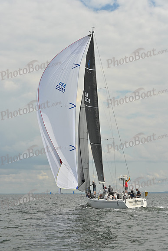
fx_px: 490
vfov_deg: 28.8
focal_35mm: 70
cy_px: 126
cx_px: 84
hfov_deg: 19.5
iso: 320
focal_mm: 70
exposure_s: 1/1600
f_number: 8
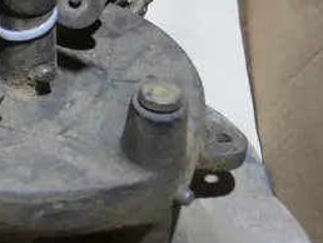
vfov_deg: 13.3
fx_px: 1037
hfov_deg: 16.4
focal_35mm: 111
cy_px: 39
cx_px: -135
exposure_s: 1/60
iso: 400
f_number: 3.5
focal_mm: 14
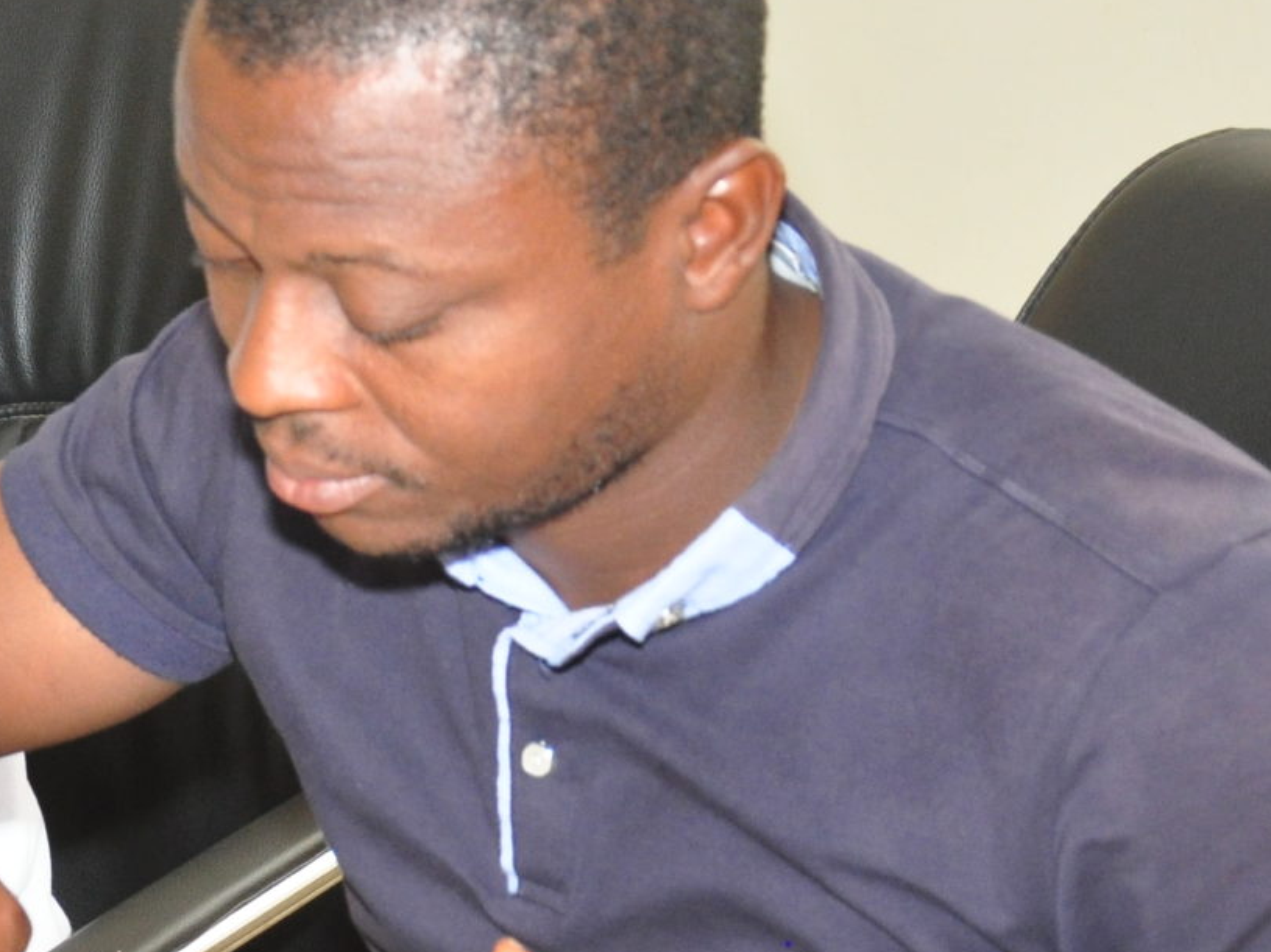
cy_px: 256
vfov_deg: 8.6
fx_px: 6314
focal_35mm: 172
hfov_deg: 11.1
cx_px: -585
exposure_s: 1/60
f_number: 5.6
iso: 800
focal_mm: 38
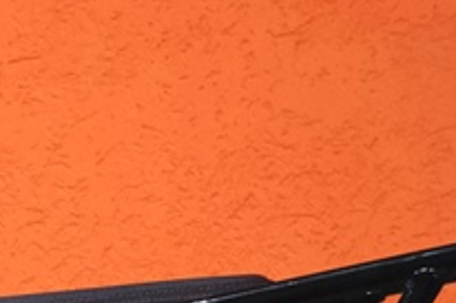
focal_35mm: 358
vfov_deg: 3.8
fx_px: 4531
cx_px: -582
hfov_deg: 5.6
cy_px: 421
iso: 1600
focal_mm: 30.8
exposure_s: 1/100
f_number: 4
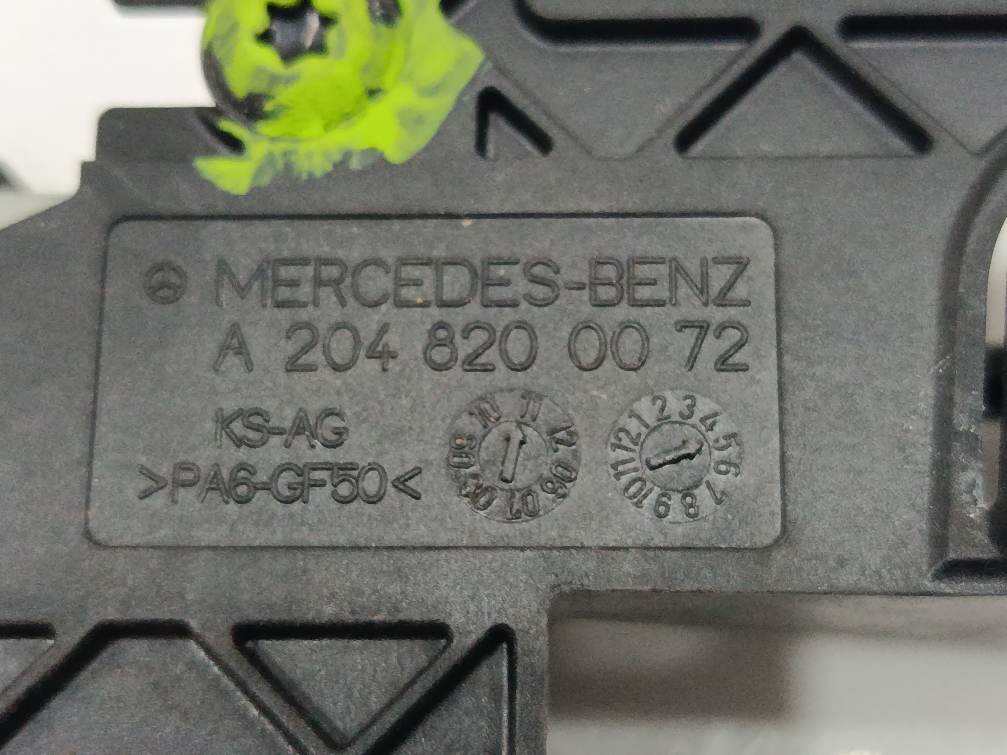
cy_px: 378
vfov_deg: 24.0
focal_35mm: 61
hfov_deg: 31.7
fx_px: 1775
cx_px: 504
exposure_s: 1/50
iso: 1423
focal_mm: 5.24
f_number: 1.7
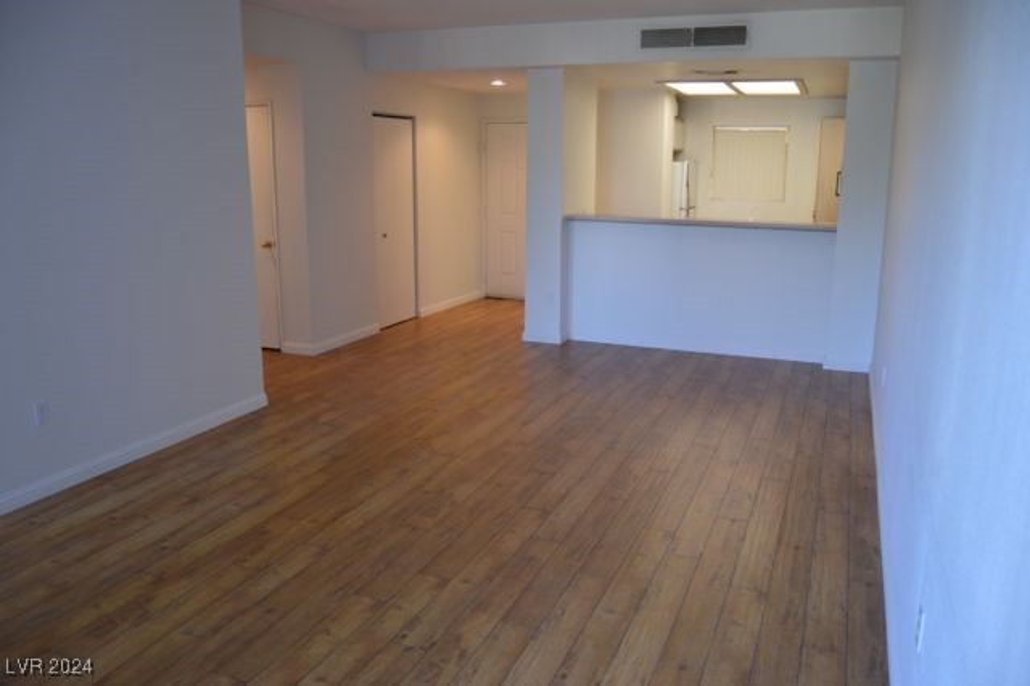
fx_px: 772
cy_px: 343
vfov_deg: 47.9
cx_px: 515
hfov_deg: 67.4
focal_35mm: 27
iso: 640
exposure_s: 1/60
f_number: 3.5
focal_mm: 18
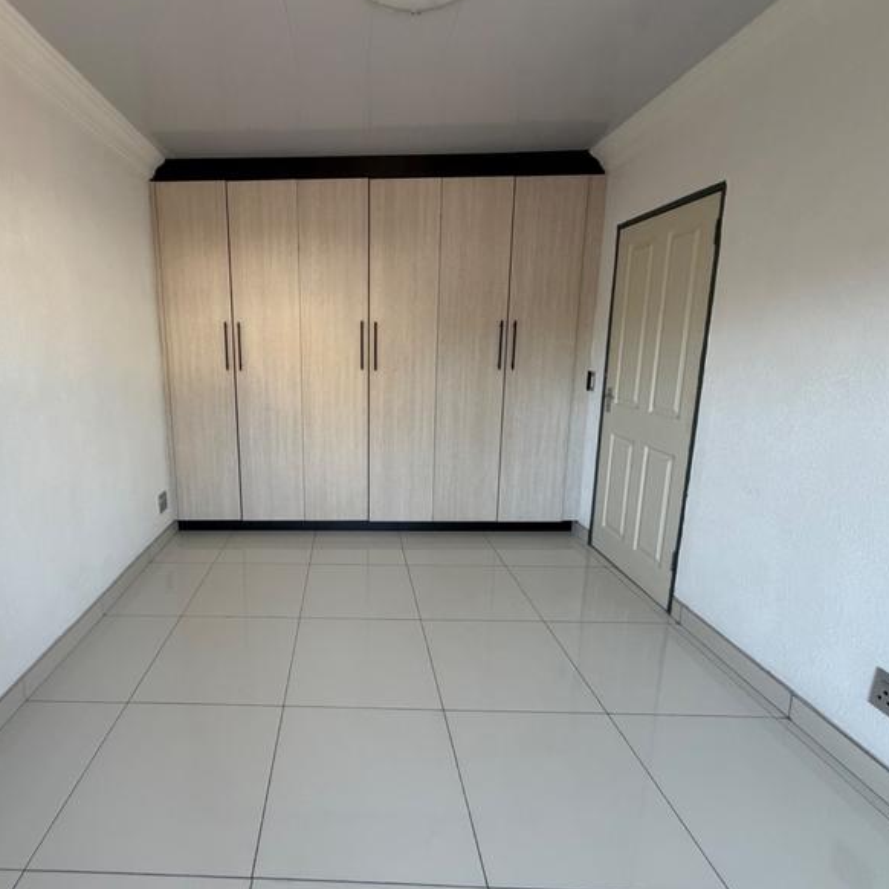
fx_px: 494
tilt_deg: -10.0
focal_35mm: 17
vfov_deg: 84.0
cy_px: 434
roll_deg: +2.3
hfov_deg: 82.5
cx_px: 336
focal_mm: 2.22
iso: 250
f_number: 2.2
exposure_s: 1/121
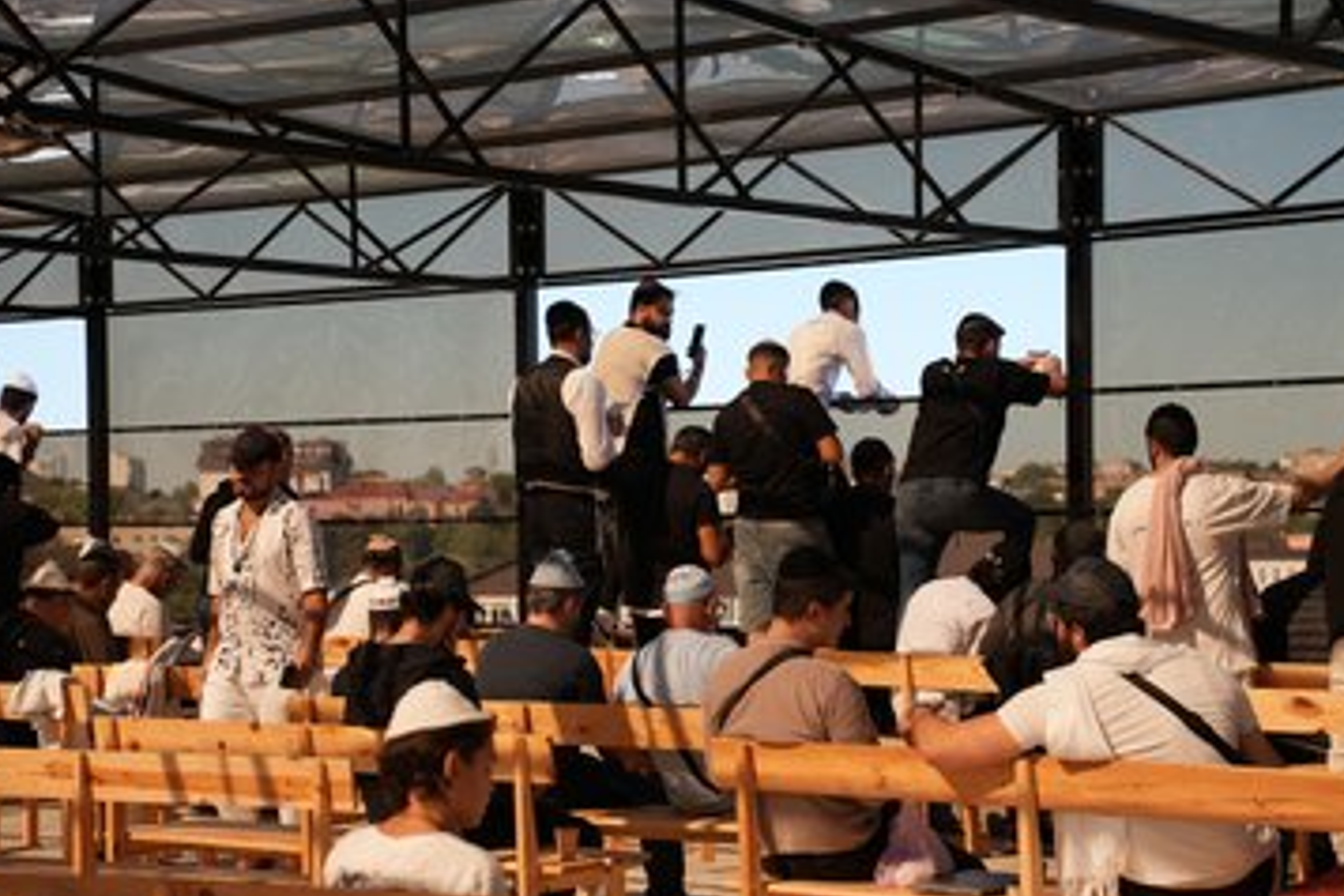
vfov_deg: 16.3
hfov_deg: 24.2
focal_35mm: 84
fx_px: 3136
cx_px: 640
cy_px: 491
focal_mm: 75
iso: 80
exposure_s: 1/320
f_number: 4.5
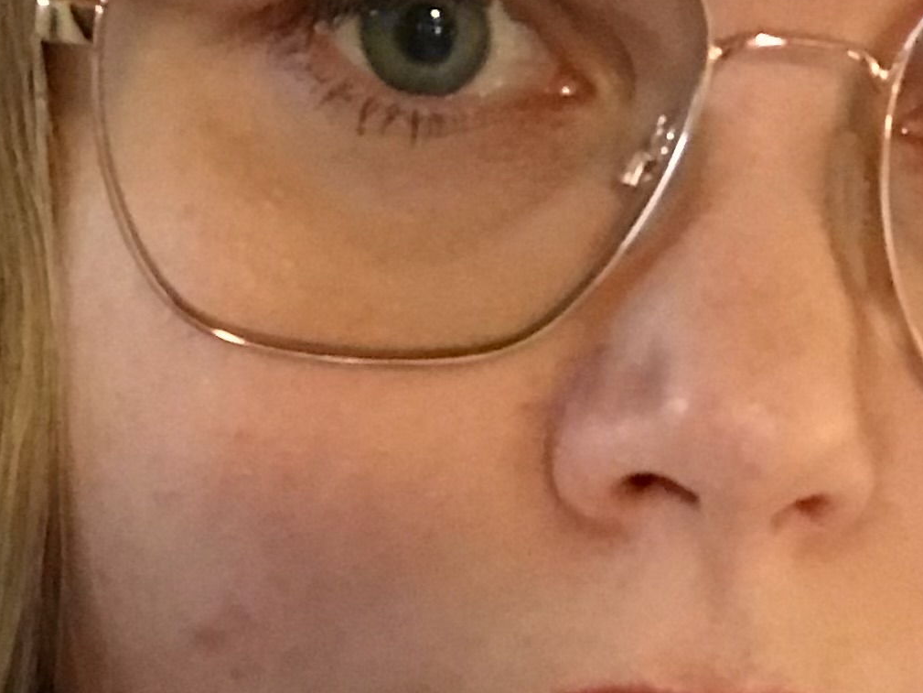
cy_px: 539
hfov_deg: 20.0
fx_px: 2613
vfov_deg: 15.0
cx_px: 379
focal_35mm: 98
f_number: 2.2
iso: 500
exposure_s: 1/17
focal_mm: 2.87
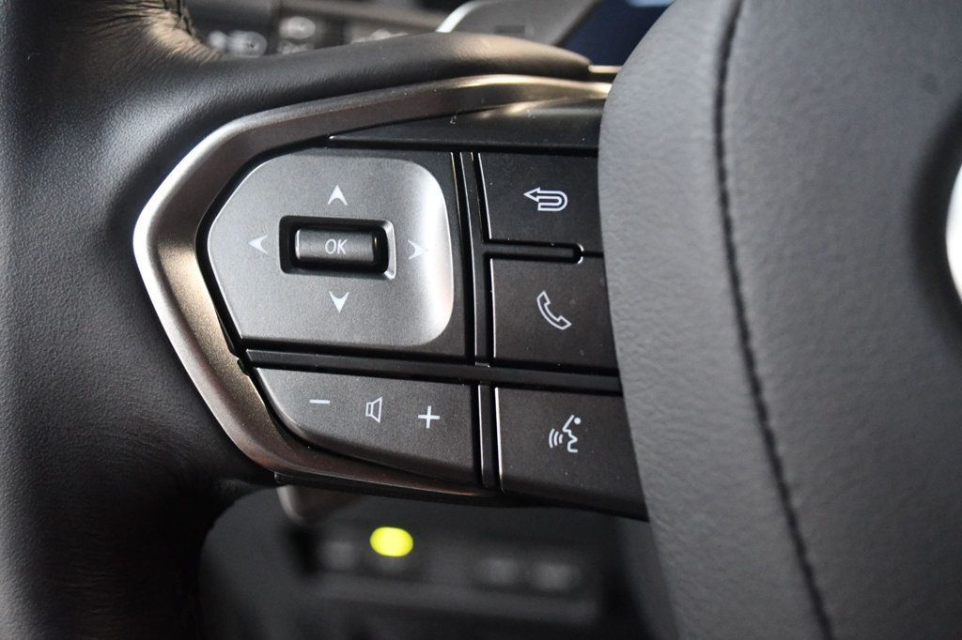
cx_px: 481
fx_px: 1282
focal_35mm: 48
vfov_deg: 28.1
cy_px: 320
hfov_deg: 41.1
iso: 6400
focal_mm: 32
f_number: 4.8
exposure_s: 1/60
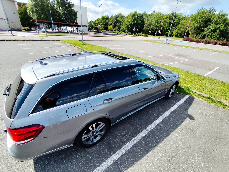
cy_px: 86
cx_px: 114
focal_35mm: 16
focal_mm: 1.65
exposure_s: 1/1672
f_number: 2.2
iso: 50
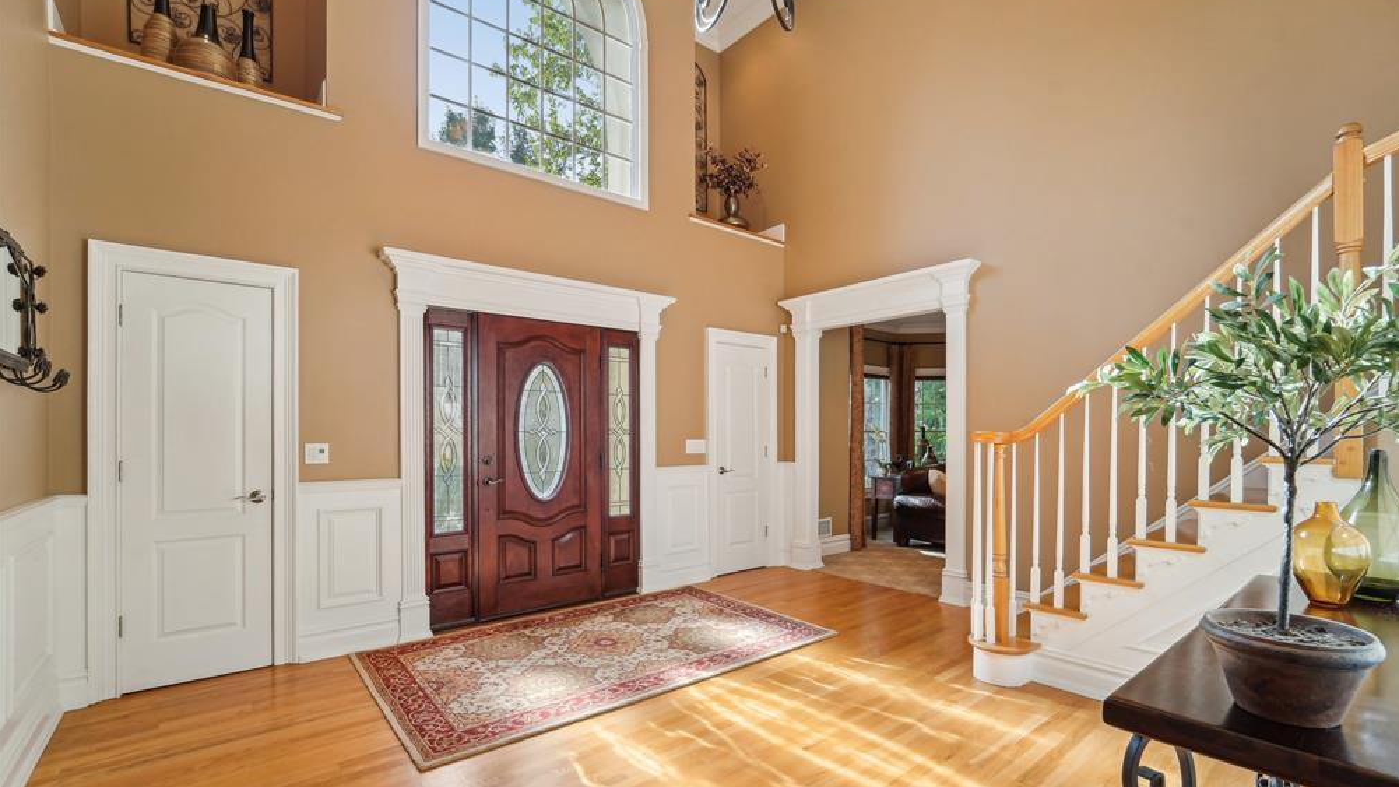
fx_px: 556
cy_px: 460
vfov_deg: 70.0
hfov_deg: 103.0
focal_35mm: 15
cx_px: 713
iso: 400
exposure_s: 1/60
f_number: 8
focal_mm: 14
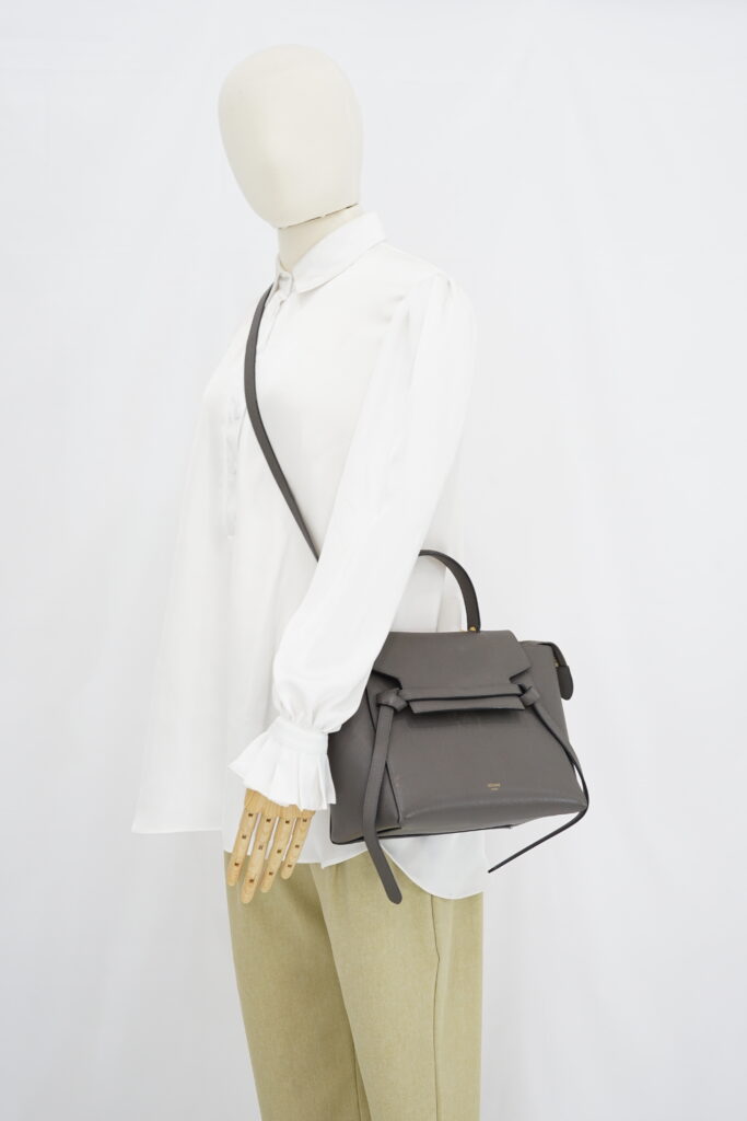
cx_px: 374
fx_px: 1556
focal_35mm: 50
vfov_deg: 39.6
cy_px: 560
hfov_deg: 27.0
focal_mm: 50
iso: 640
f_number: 6.3
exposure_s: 1/8
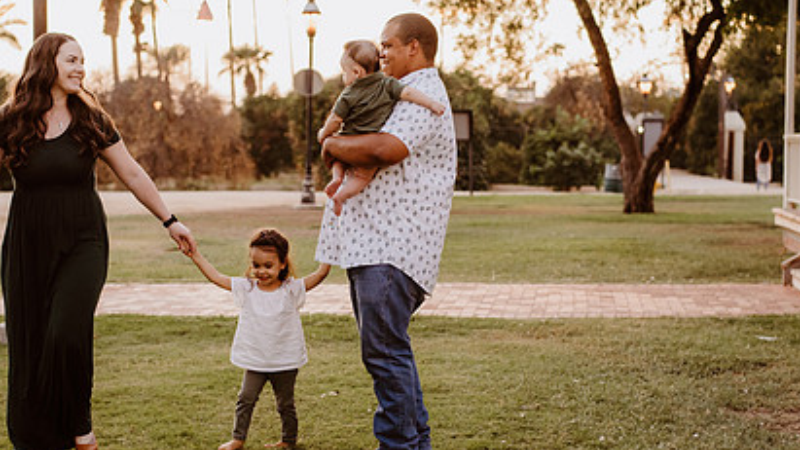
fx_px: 1569
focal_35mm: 74
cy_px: 280
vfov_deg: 16.3
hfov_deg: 28.6
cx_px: 378
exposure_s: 1/200
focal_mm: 50
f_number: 3.2
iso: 1000
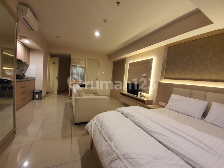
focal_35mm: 13
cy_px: 84
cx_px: 112
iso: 640
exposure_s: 1/33
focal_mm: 1.8
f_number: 2.2
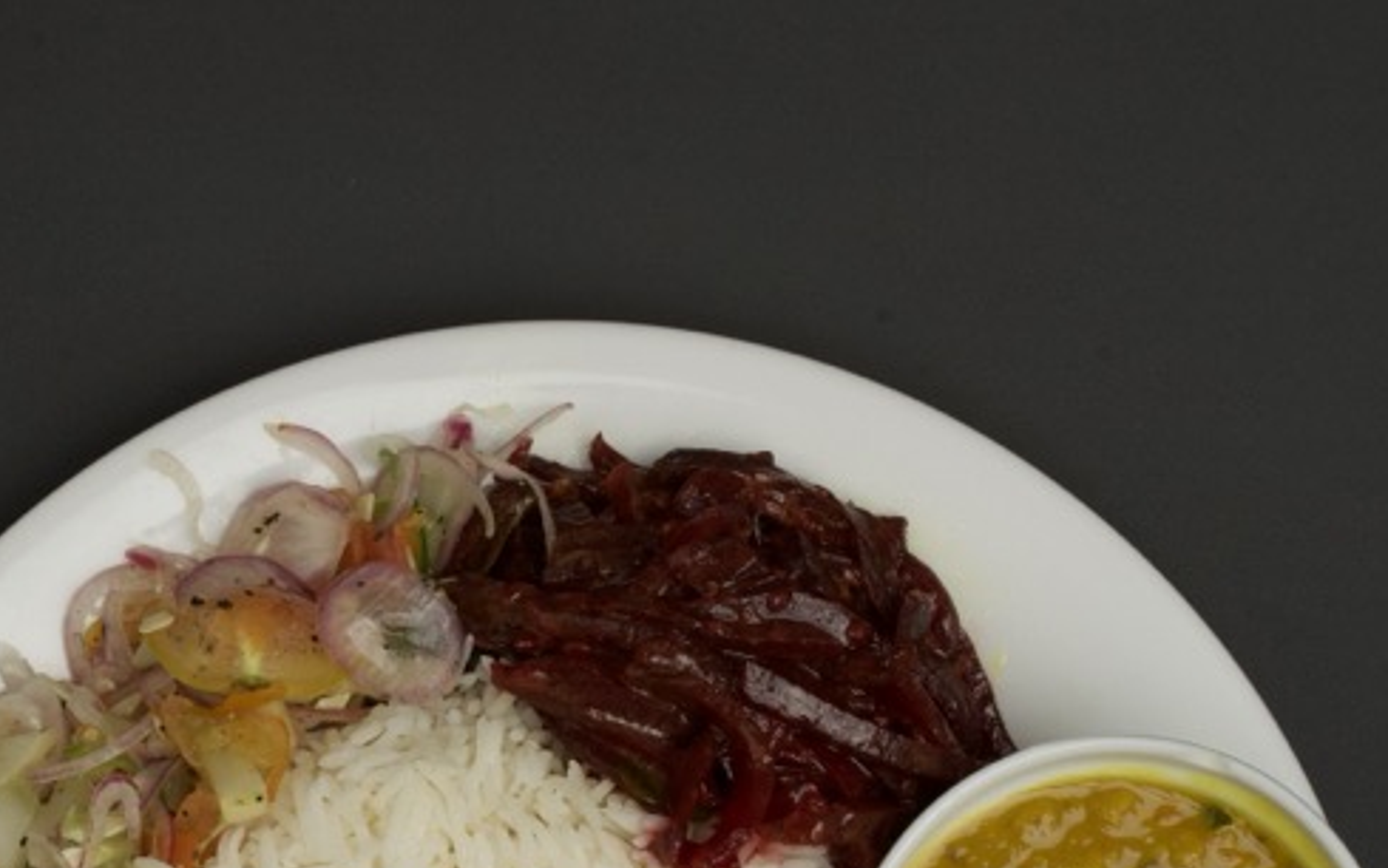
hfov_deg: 16.7
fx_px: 4730
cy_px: 1086
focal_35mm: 125
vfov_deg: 10.3
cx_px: 579
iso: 640
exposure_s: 1/250
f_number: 16
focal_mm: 50
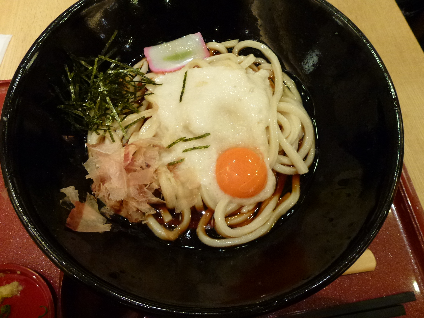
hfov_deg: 71.6
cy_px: 159
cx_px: 212
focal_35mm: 24
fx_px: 294
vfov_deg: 56.8
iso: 400
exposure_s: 1/60
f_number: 3.3
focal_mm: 4.3
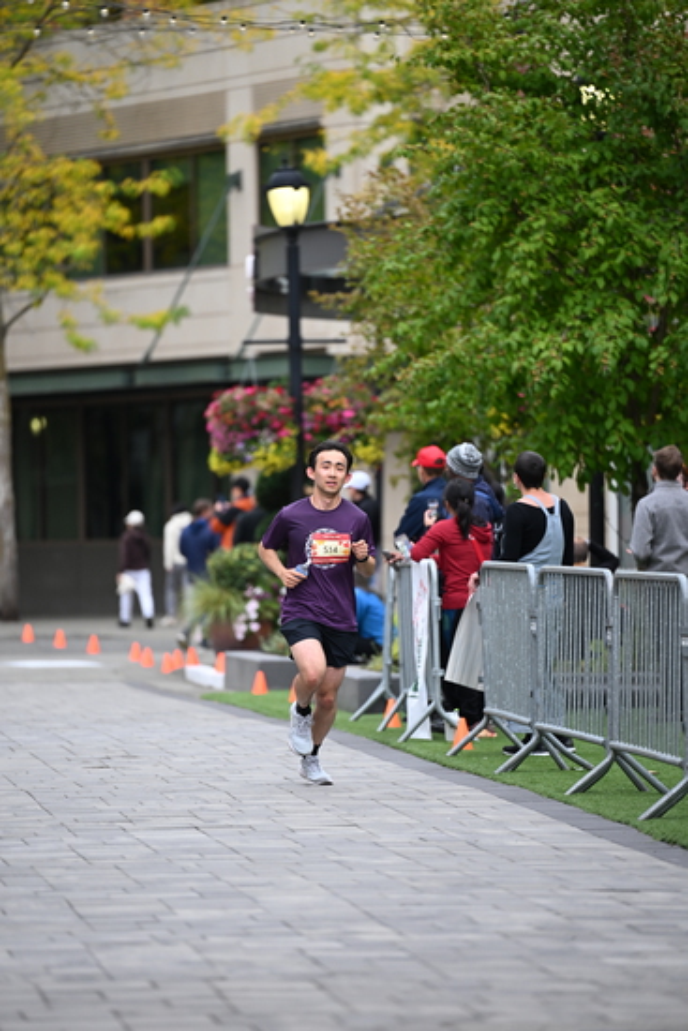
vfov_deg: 10.3
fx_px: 5729
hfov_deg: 6.9
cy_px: 516
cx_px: 344
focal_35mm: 200
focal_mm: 200
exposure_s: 1/2000
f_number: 2.8
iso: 640
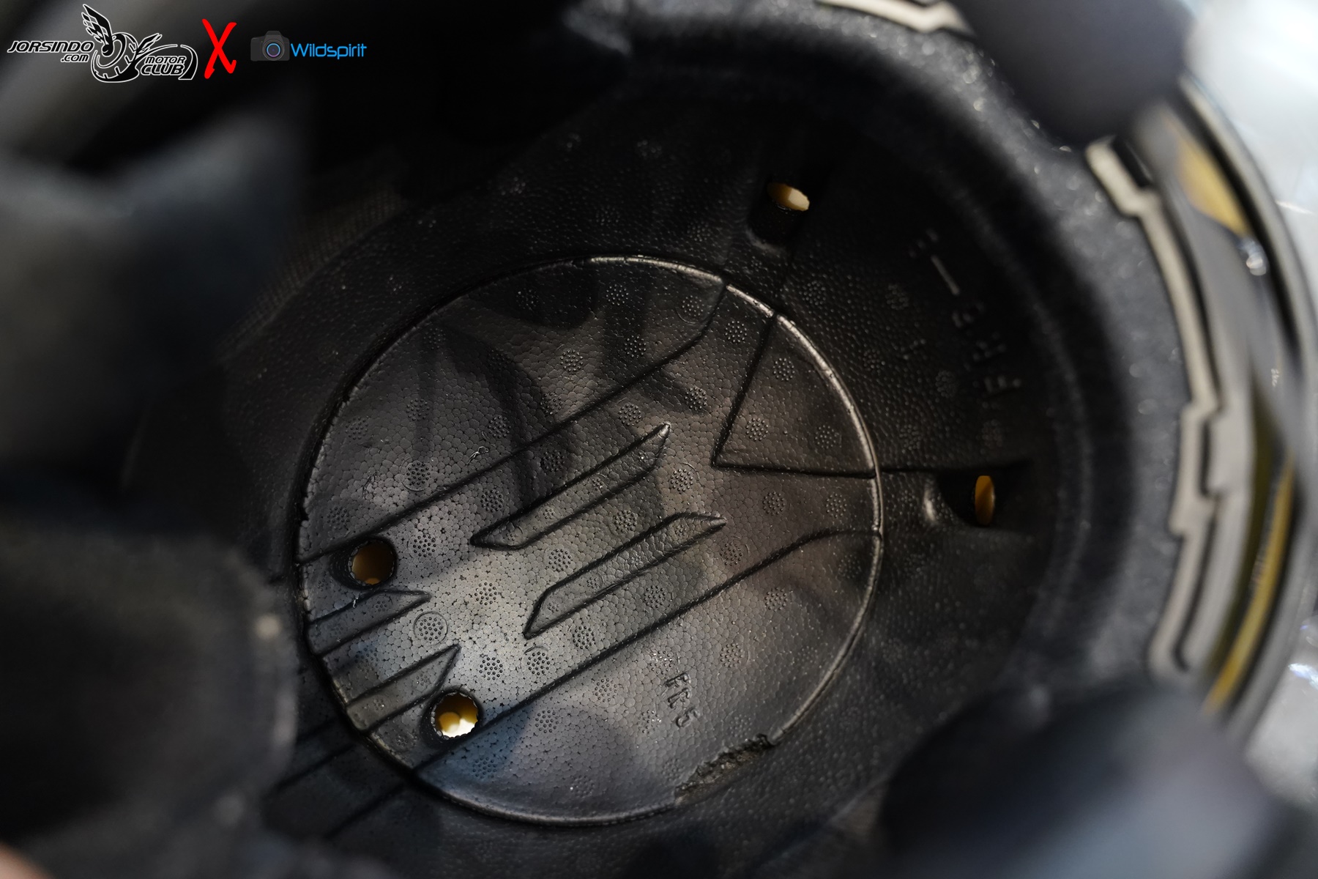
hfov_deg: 61.9
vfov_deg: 43.6
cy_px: 440
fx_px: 1098
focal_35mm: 30
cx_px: 659
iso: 3200
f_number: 3.5
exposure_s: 1/60
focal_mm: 30
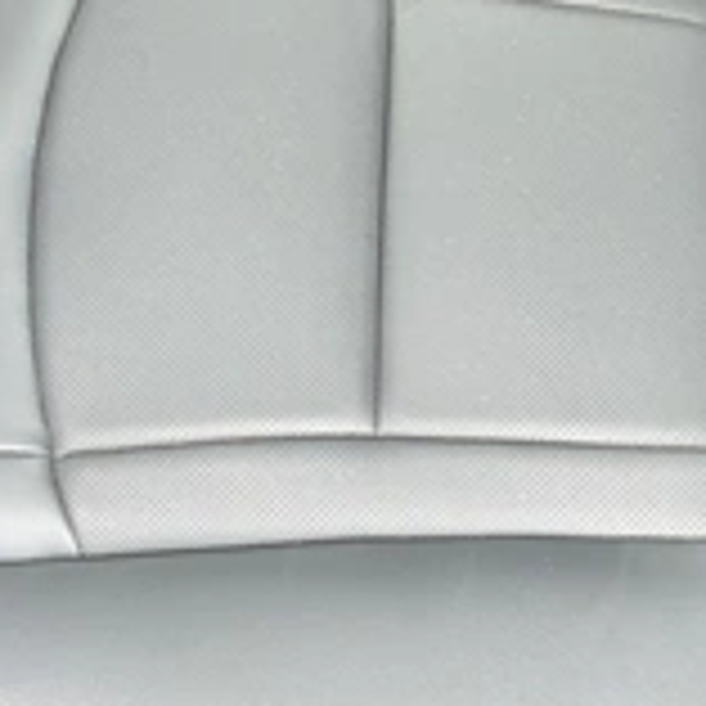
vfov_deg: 27.2
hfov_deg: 27.2
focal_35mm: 63
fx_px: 1454
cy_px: 243
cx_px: 265
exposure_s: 1/122
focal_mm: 3
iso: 50
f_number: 1.8
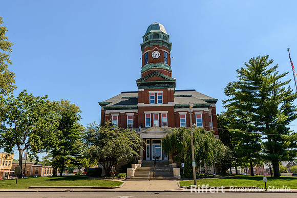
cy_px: 99
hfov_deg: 65.7
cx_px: 148
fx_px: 230
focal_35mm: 28
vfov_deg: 46.6
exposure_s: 1/250
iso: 100
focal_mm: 27
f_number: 8
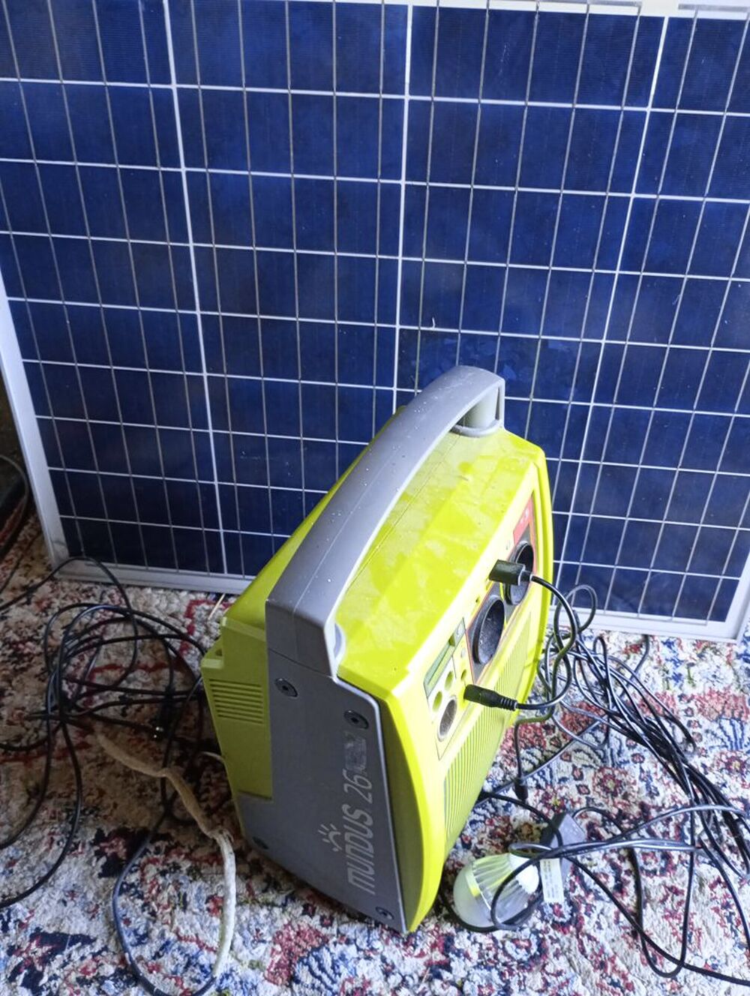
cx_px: 375
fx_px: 807
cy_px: 498
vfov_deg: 63.4
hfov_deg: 49.9
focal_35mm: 28
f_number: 1.8
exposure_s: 1/25
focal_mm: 4.27
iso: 1297
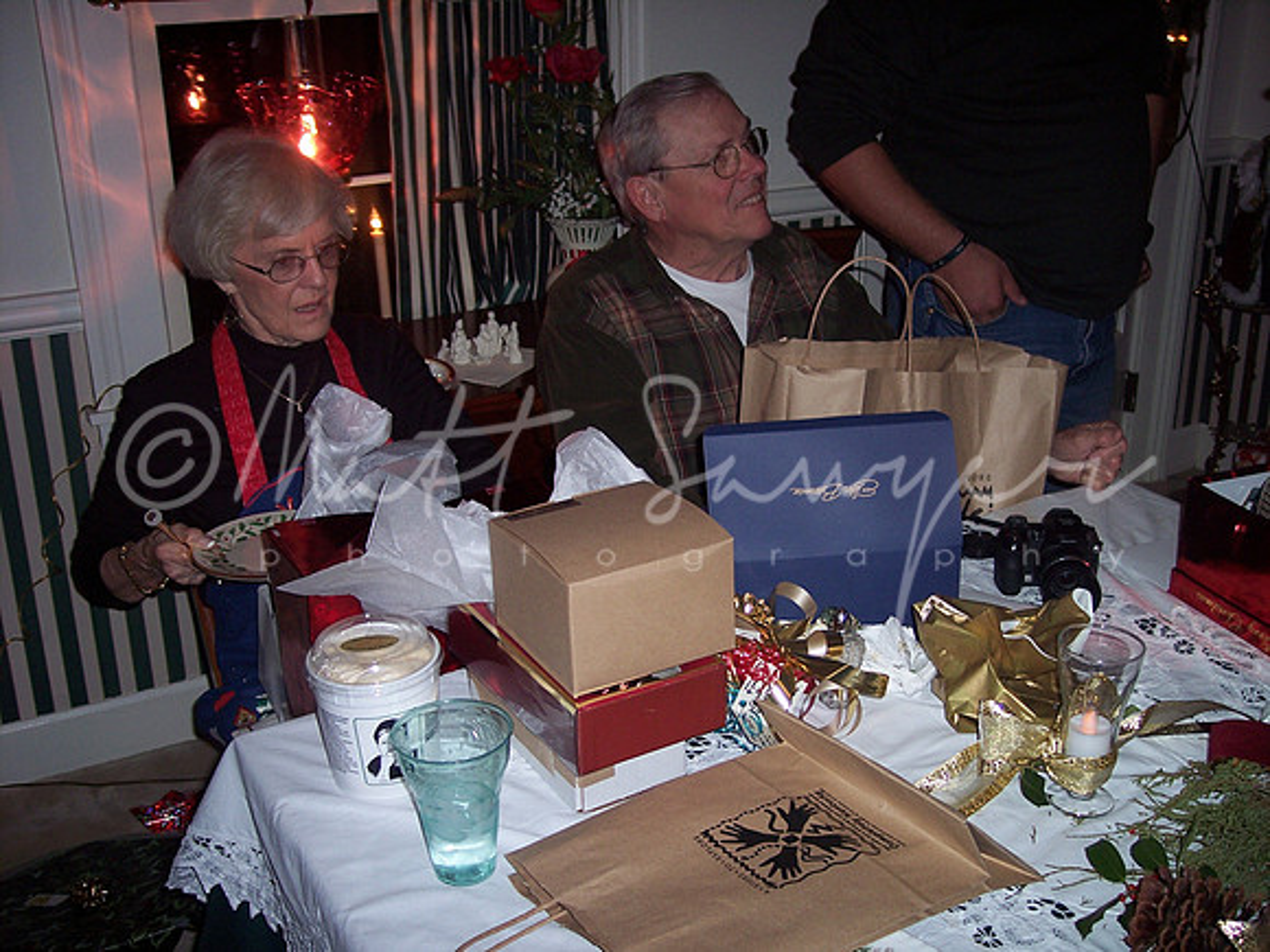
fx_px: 1431
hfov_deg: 47.9
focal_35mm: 39
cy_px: 476
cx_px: 635
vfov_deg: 36.8
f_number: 2.8
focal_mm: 8
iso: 100
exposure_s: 1/60
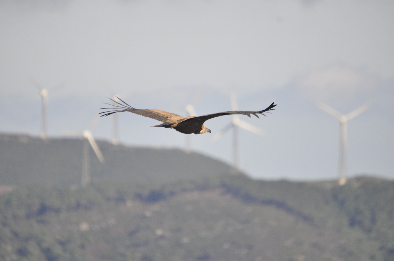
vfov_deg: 1.8
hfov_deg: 2.8
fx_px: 8198
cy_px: 130
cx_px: 197
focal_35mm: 750
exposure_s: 1/1000
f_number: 6.3
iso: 400
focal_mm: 500
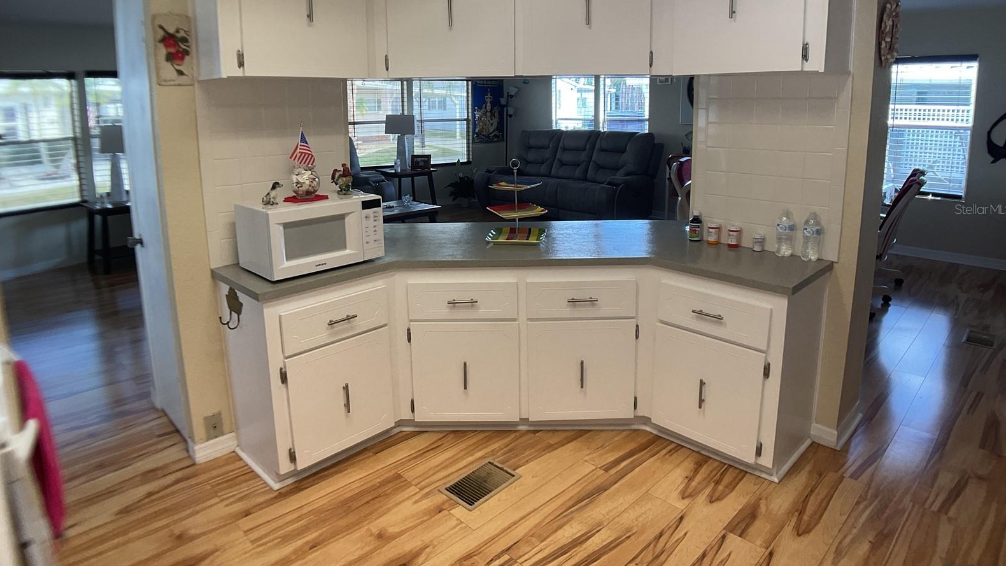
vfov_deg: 36.5
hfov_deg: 61.0
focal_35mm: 32
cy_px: 209
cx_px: 506
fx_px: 854
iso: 50
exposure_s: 1/120
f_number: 1.8
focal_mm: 3
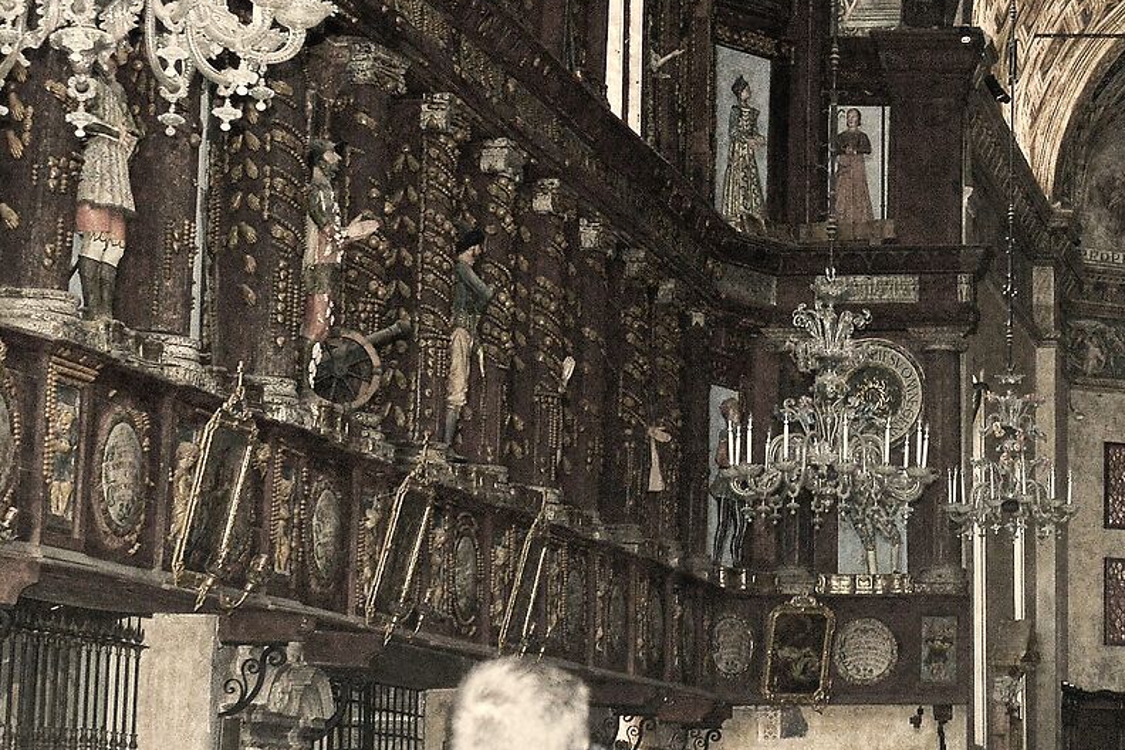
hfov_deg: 18.6
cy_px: 141
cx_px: 1226
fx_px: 3312
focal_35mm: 106
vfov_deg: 12.9
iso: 800
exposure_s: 1/125
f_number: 5
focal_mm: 35
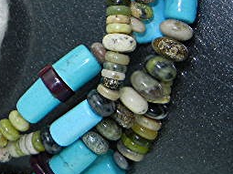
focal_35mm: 98
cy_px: -12
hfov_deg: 19.2
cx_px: -28
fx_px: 659
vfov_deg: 14.8
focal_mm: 7.1
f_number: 3.7
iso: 203
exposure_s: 1/30
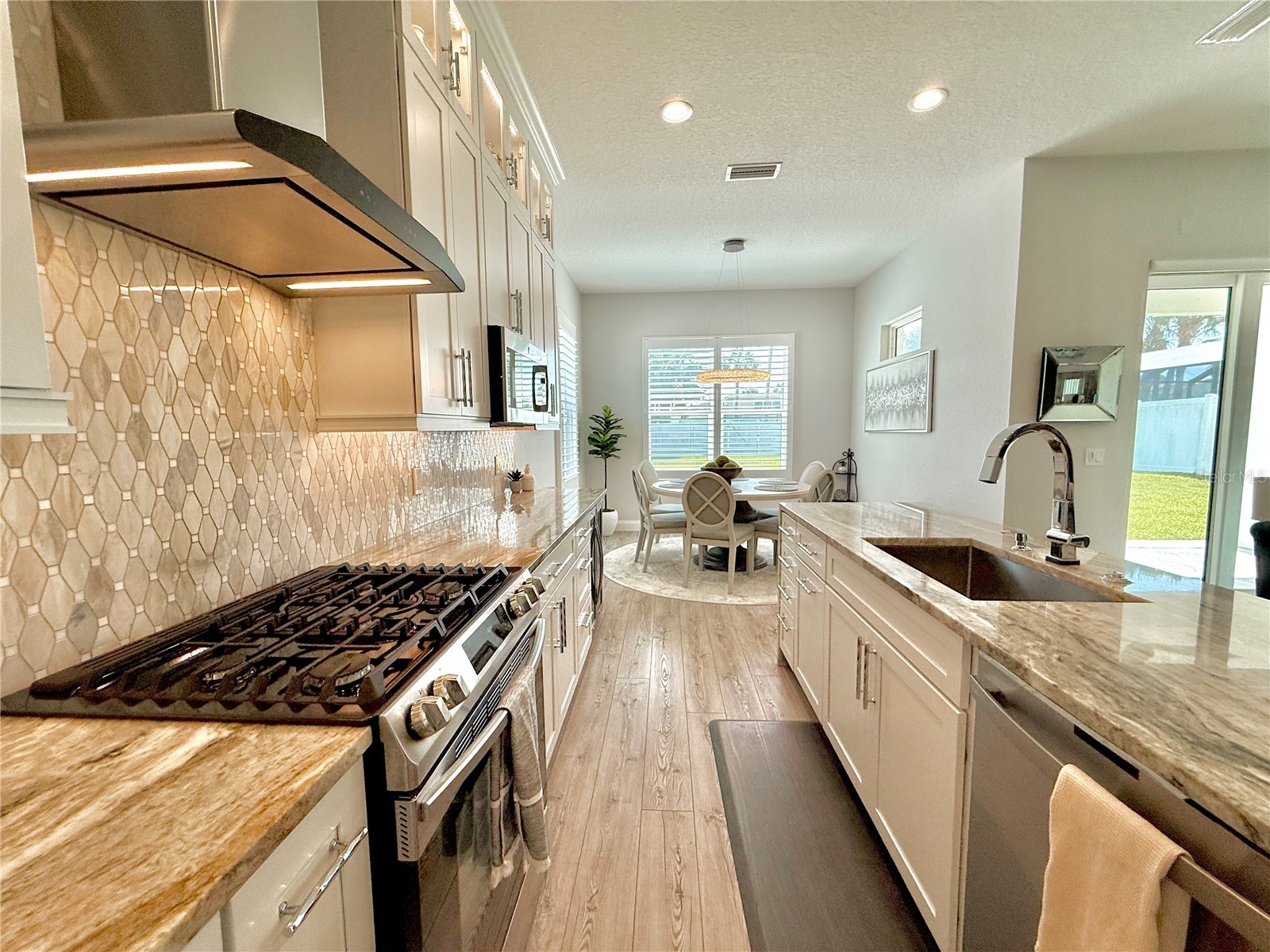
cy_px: 476
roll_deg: +0.4
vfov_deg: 85.7
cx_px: 635
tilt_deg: -4.6
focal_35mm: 14
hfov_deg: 102.1
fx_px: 514
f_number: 2.2
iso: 64
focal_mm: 2.22
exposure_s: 1/264
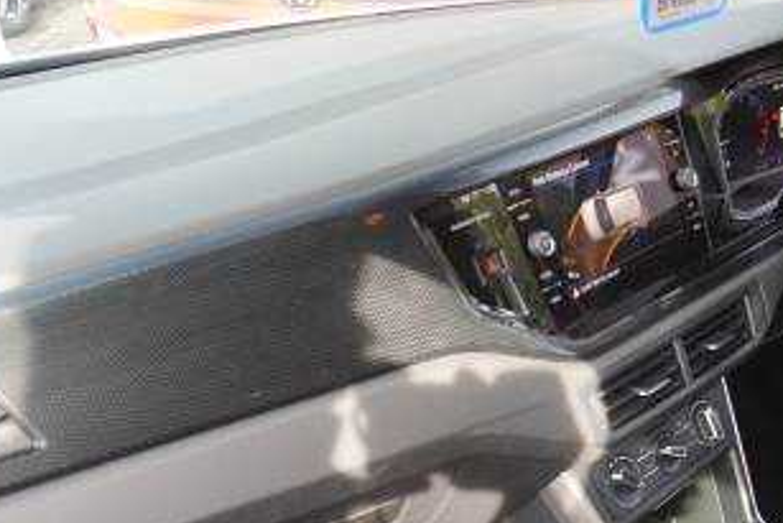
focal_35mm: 50
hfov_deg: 37.1
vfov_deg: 25.9
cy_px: 503
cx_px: 699
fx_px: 1088
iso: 400
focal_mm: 16
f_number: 4
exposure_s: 1/60
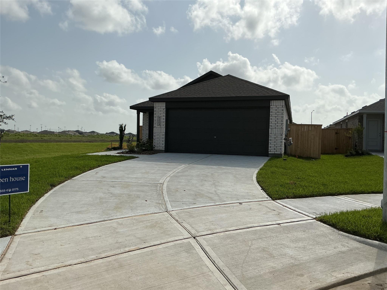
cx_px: 194
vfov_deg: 48.2
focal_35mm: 29
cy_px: 145
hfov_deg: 61.7
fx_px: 324
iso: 25
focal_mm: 3
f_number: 1.8
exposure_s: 1/5814
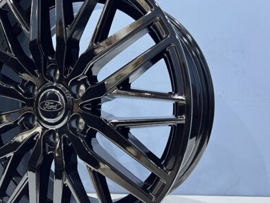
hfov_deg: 45.9
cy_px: 107
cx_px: 84
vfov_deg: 36.0
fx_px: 312
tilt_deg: -0.7
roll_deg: +0.9
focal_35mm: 40
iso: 500
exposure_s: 1/33
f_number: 1.5
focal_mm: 5.7
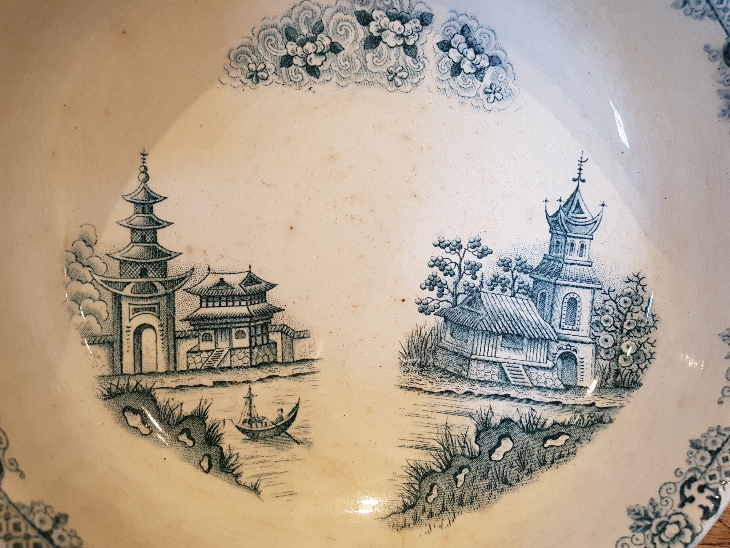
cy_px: 274
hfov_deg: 67.3
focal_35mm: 26
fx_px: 548
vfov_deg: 53.1
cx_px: 365
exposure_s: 1/50
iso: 125
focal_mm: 4.2
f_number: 1.7
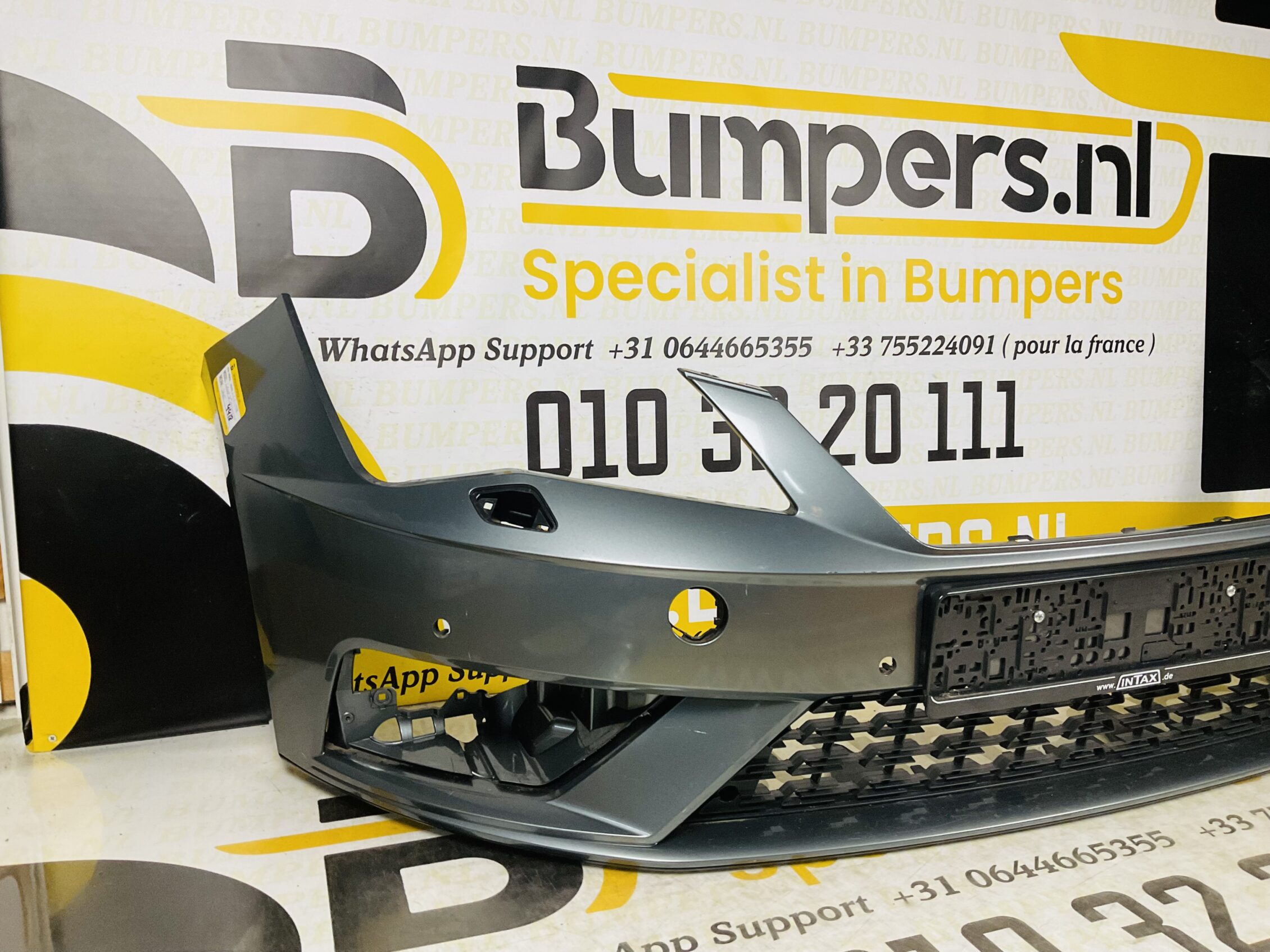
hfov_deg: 61.7
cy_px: 476
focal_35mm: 29
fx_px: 1064
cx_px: 635
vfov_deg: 48.2
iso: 64
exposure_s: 1/50
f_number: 1.8
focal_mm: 3
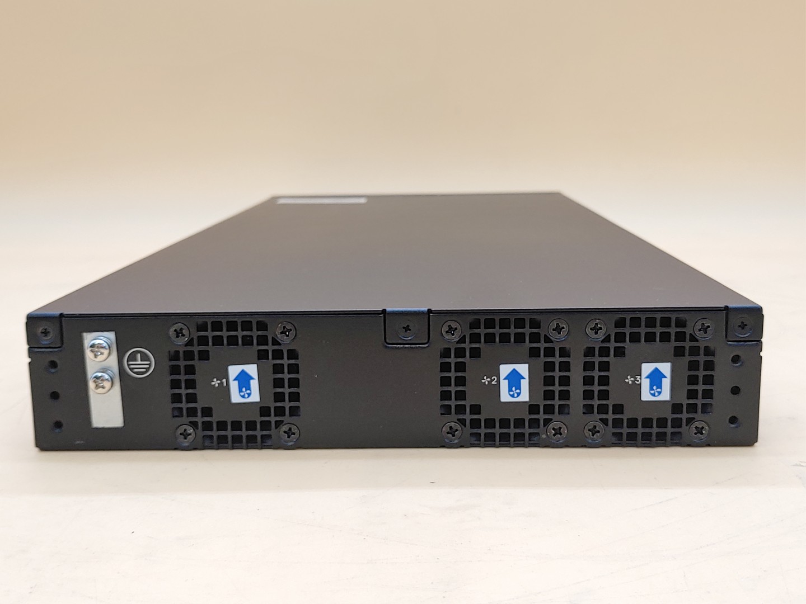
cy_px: 302
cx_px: 403
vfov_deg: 36.8
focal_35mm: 39
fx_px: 908
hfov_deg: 47.9
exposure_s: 1/75
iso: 50
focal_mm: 4.36
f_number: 1.8
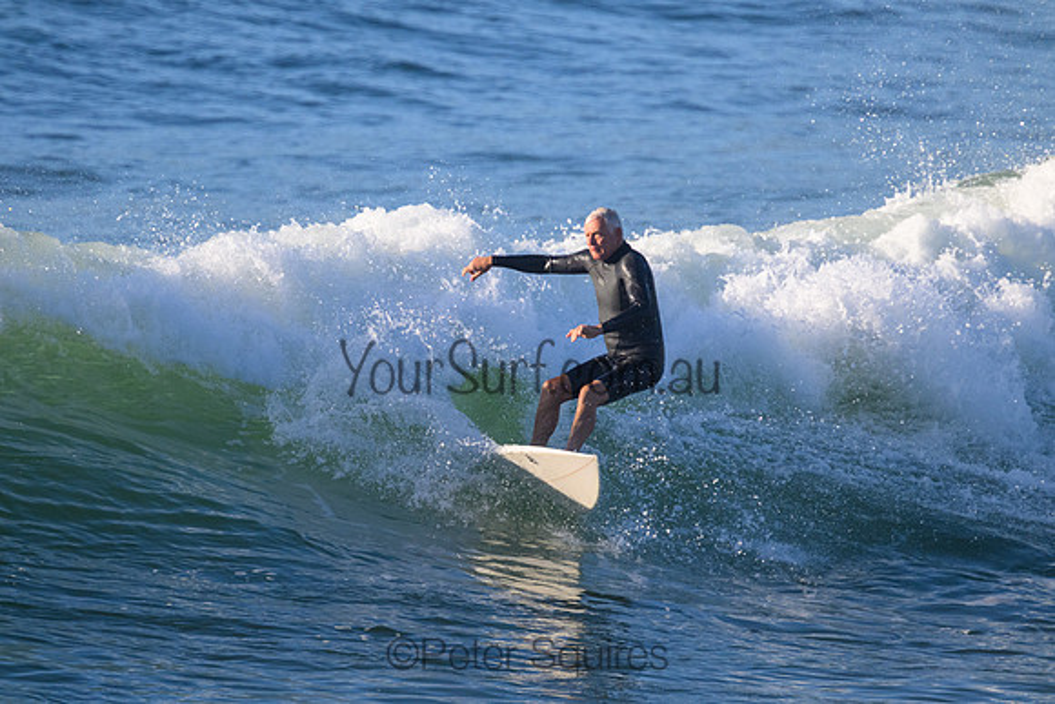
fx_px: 23449
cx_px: 528
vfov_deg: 1.7
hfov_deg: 2.6
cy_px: 352
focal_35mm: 800
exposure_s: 1/2000
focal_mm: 800
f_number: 11
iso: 2500
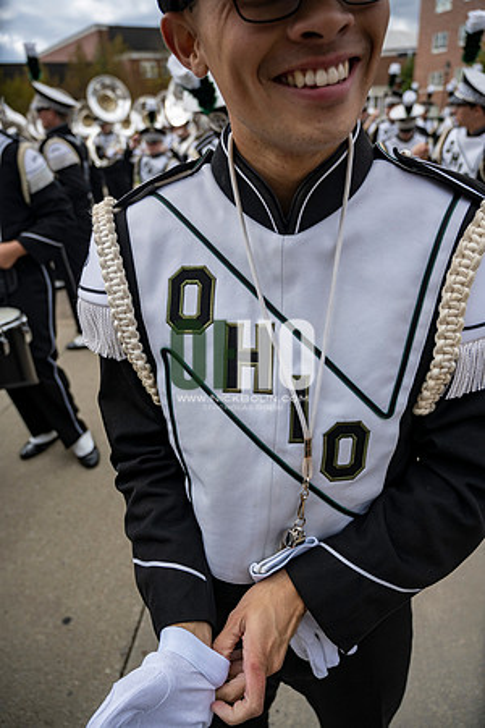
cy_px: 364
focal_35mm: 24
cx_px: 242
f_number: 4
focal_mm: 24
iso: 100
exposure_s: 1/1000
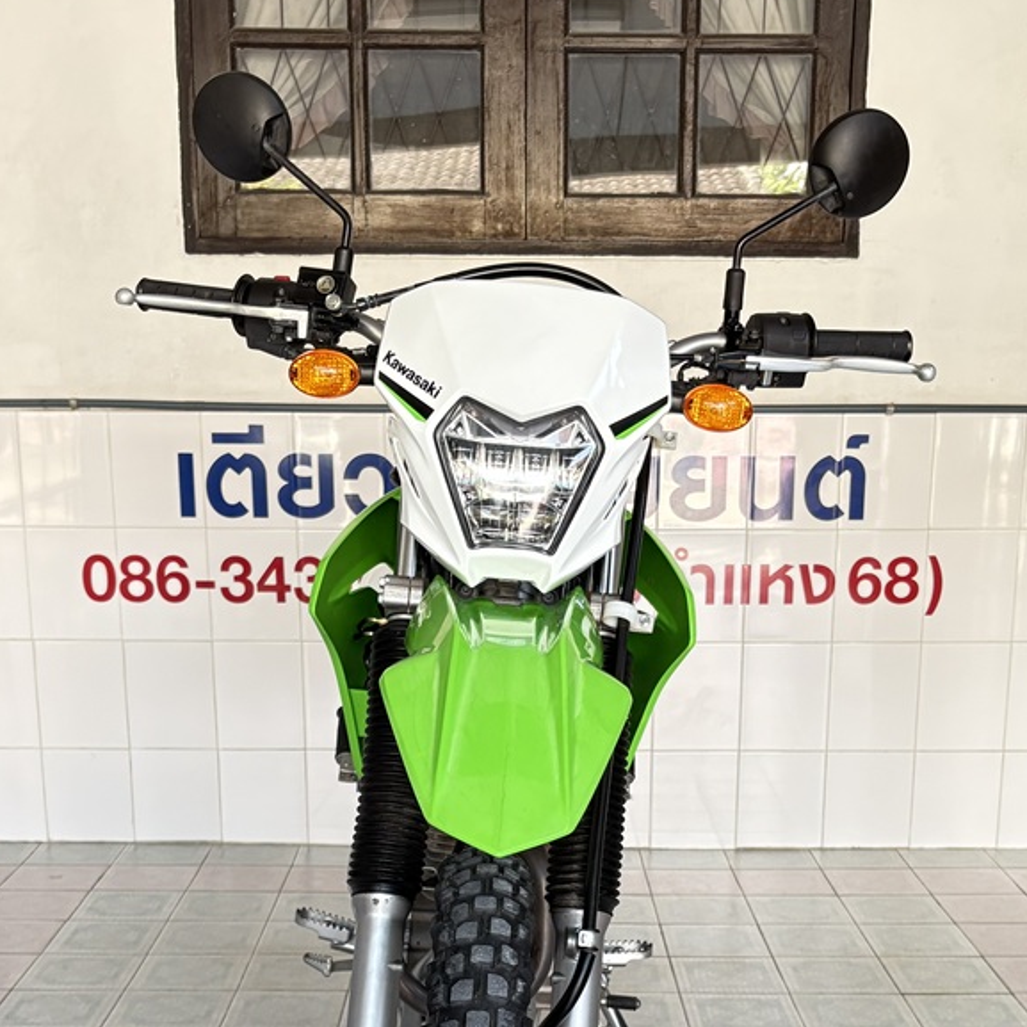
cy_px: 829
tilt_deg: -14.4
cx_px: 518
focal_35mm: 51
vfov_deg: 32.4
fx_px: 1712
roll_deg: +0.2
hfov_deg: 33.4
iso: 125
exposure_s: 1/93
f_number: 1.6
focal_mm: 5.96
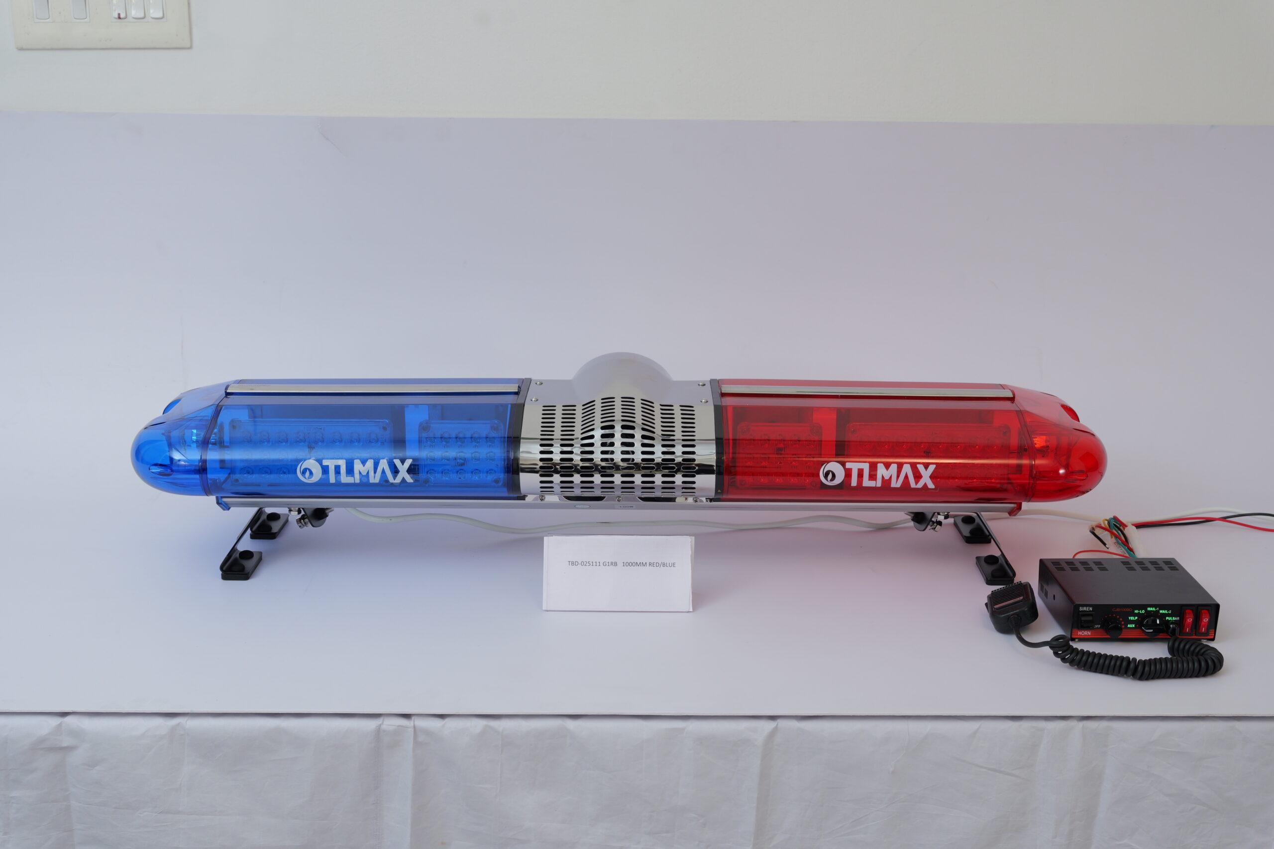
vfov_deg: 27.5
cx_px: 637
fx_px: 1734
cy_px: 424
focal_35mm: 49
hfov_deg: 40.3
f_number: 10
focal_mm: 49
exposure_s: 1/160
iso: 640
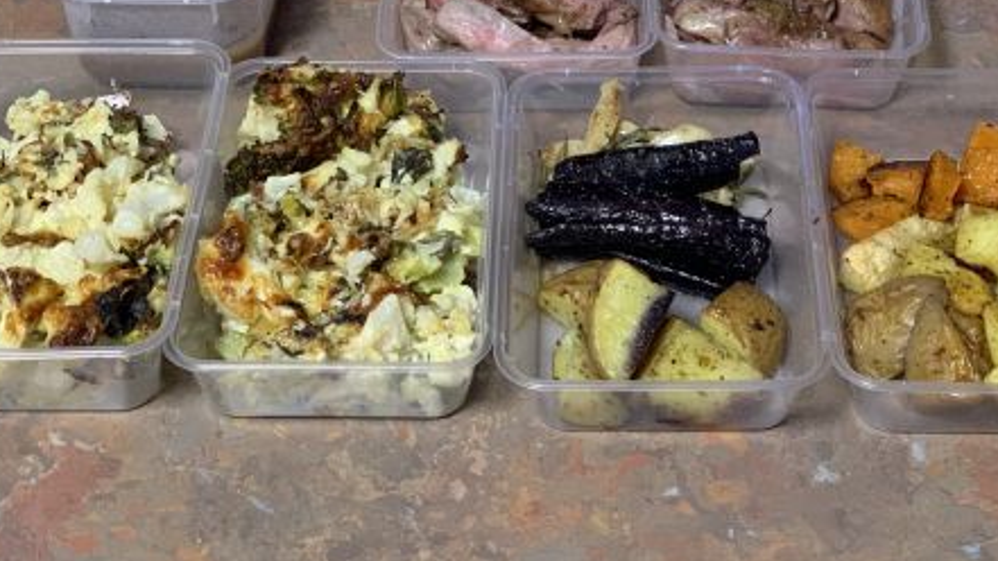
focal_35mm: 77
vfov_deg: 15.5
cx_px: 536
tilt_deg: -39.0
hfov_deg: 27.5
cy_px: 79
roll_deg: +0.7
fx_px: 2038
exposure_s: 1/60
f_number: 2.4
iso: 400
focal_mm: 6
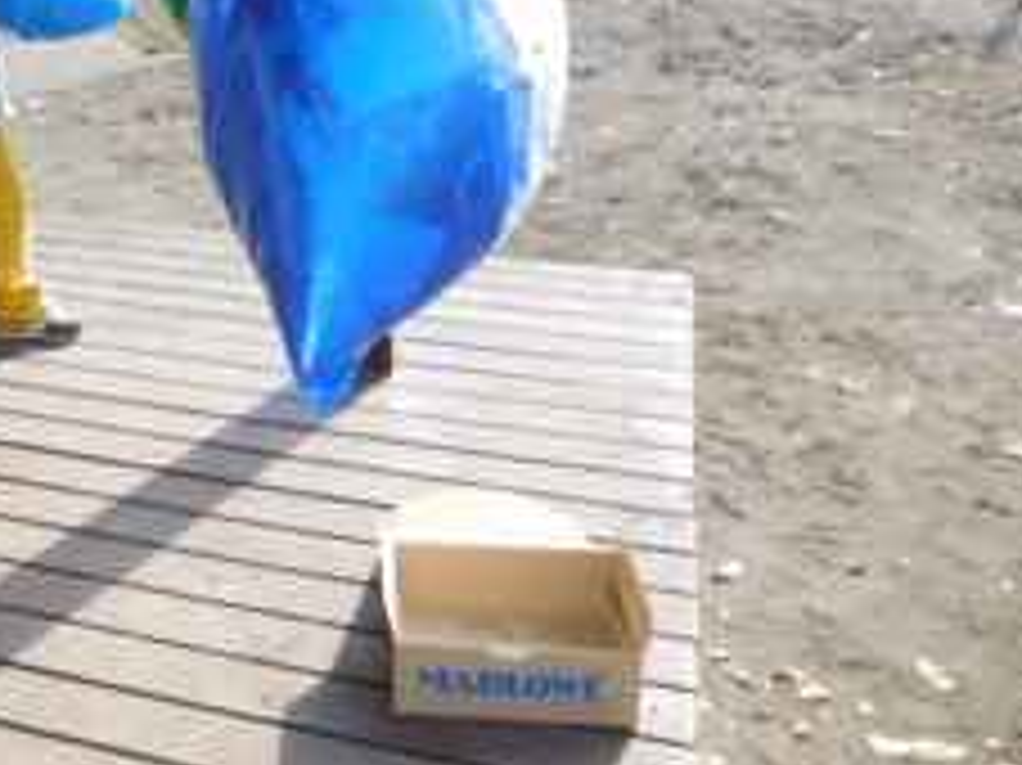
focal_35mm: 44
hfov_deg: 41.4
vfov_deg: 31.7
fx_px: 1298
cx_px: 225
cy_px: 117
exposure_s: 1/320
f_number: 3.4
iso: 125
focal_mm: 4.5
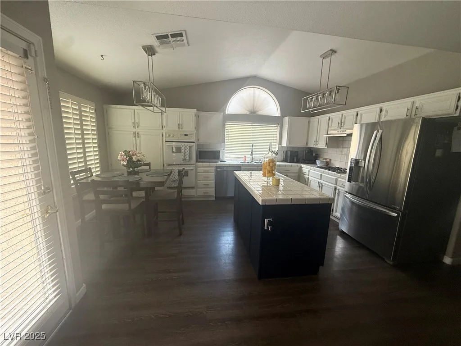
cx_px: 230
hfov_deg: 102.1
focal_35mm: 14
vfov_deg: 85.7
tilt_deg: -10.2
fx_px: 186
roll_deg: -1.6
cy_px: 173
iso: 400
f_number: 2.2
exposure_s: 1/61
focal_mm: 2.22
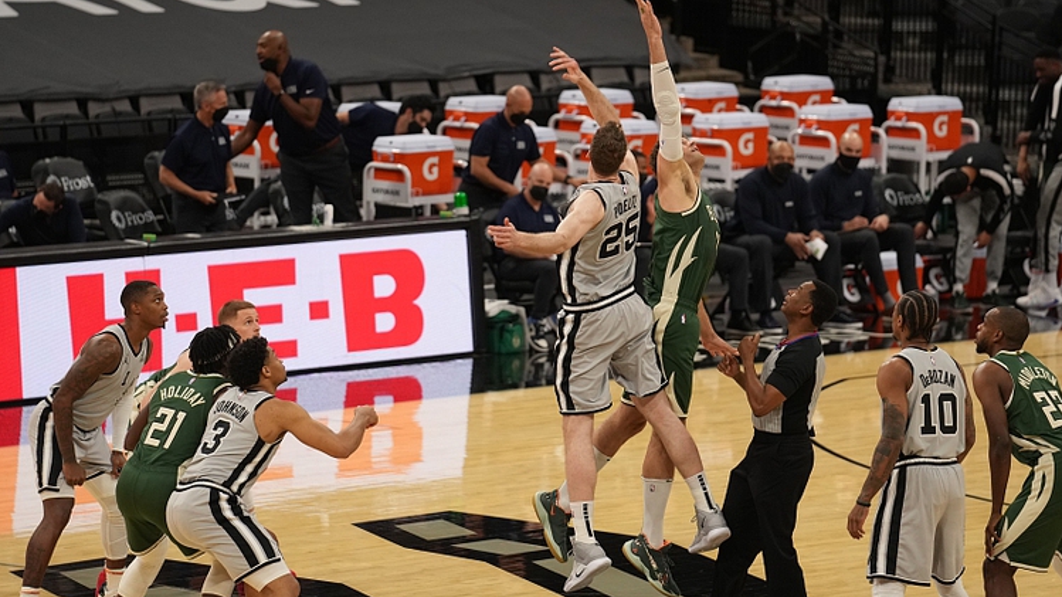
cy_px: 277
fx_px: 6954
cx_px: 554
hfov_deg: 8.7
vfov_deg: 4.9
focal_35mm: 247
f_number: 2.8
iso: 1600
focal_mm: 186
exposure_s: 1/1250
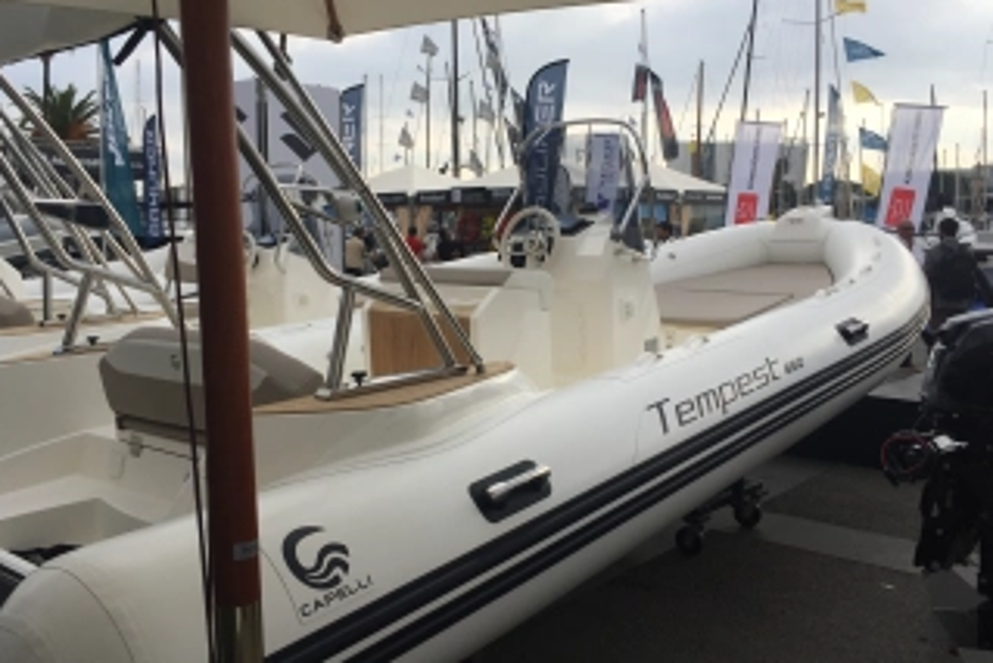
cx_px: 489
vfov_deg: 38.9
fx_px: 938
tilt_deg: -6.4
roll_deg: -0.1
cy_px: 314
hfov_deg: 55.8
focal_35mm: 34
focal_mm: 4.15
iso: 32
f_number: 2.2
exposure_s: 1/1364
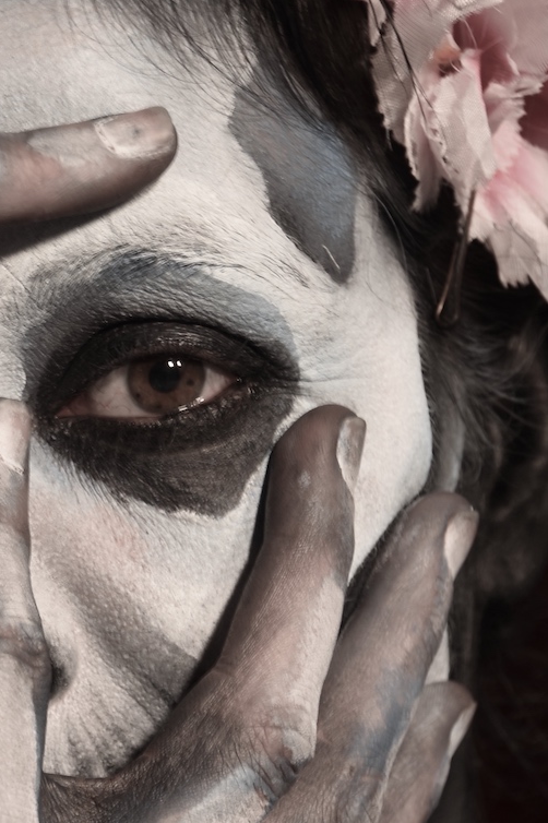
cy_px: 571
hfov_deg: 8.6
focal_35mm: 158
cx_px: 0
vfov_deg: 13.0
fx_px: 3611
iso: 100
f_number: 4.8
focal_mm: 42
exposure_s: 1/6
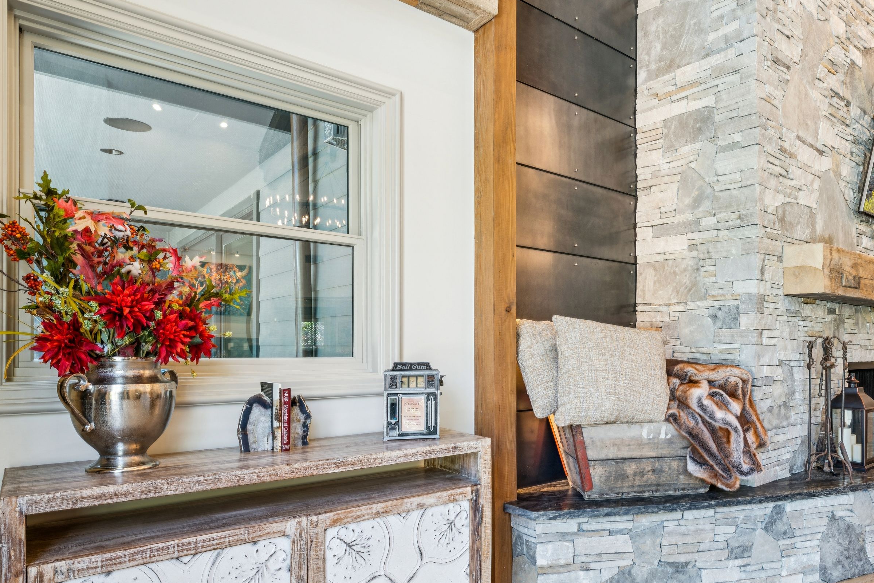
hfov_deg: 71.4
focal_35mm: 24
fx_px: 590
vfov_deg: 52.3
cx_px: 566
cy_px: 343
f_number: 13
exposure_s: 1/3.33
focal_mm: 16.2
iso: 100
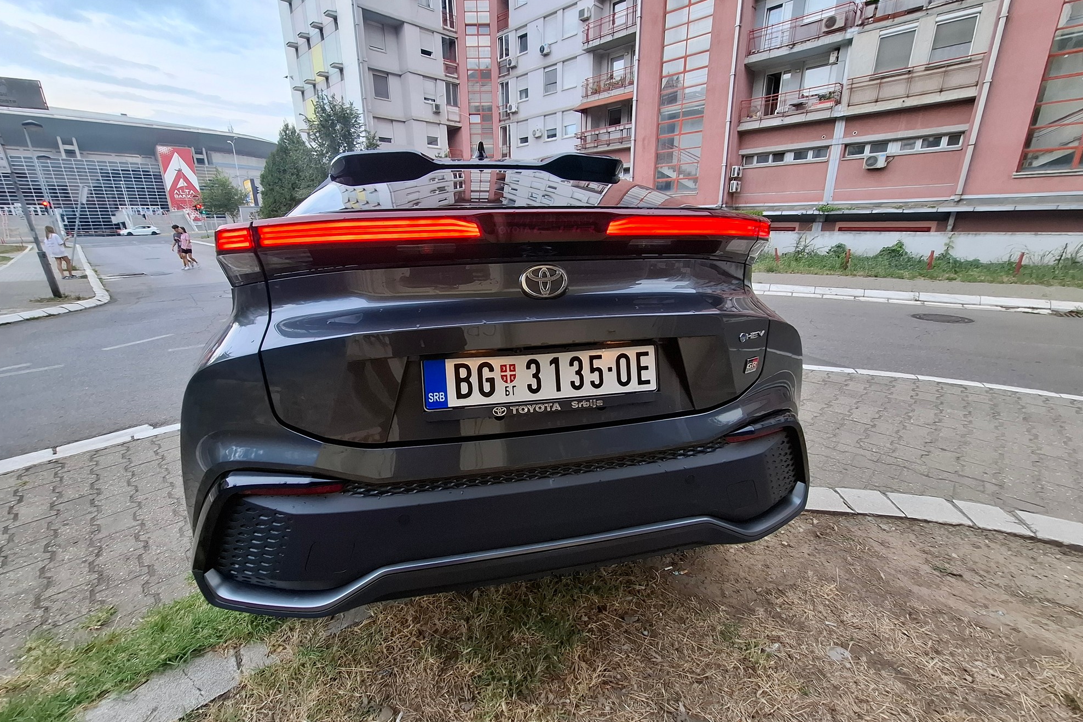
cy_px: 355
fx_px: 421
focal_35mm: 14
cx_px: 526
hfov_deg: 104.2
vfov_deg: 81.2
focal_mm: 1.74
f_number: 2.2
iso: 40
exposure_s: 1/100
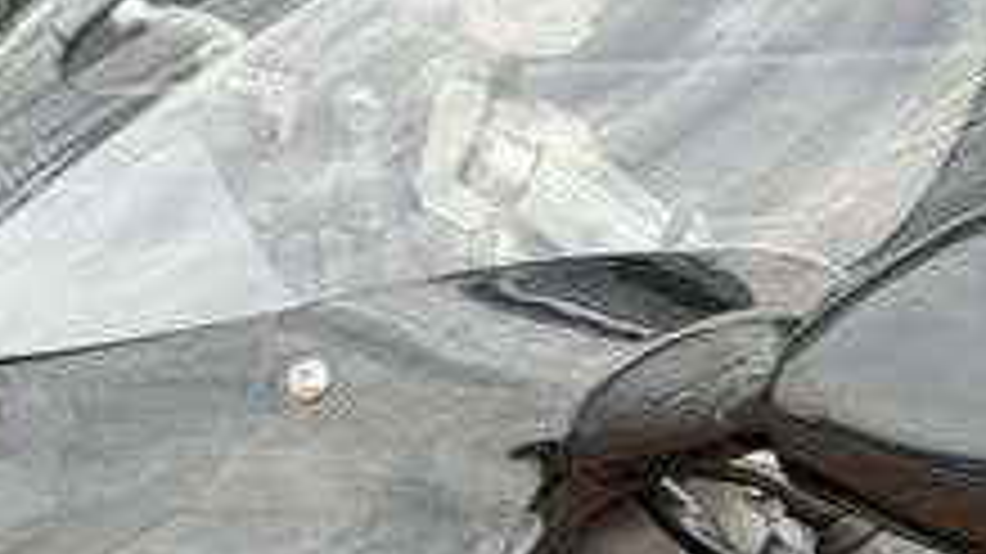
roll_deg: +2.0
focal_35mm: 153
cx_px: 536
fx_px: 3999
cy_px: 671
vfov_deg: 7.8
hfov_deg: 14.1
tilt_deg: -15.5
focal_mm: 6.76
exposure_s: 1/810
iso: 80
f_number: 1.78
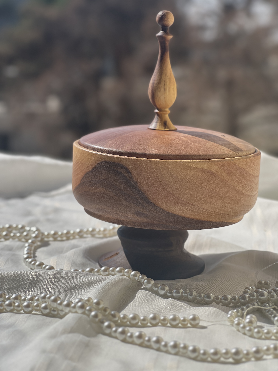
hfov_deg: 19.1
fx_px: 825
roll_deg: -0.6
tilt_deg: -8.2
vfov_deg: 25.3
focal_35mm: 77
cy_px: 186
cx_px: 139
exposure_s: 1/1468
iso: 32
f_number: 2.8
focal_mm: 9
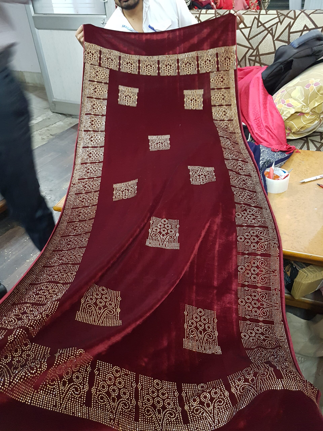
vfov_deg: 67.3
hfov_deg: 53.1
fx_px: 323
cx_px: 162
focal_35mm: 26
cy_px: 216
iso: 500
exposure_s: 1/10
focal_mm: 4.2
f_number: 1.7
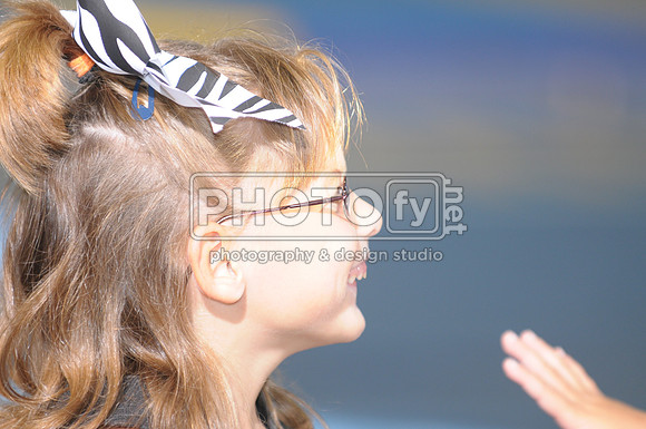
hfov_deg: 6.9
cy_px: 214
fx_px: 5376
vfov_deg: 4.6
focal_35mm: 300
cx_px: 323
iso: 500
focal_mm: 200
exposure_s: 1/125
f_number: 2.8
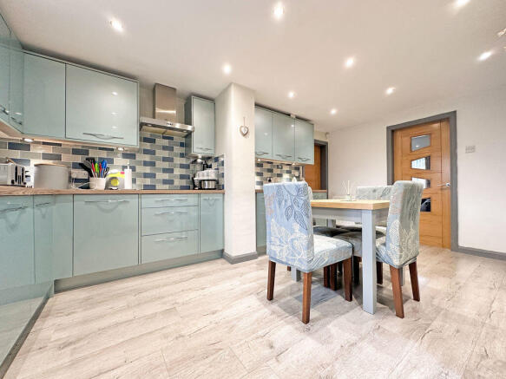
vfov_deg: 85.7
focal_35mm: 14
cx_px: 253
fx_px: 205
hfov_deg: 102.1
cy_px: 190
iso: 160
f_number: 2.2
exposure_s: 1/50
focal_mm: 2.22
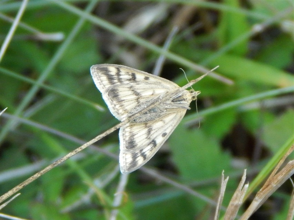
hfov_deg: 7.9
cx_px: 147
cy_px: 110
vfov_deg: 5.9
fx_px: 2124
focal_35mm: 250
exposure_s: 1/200
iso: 400
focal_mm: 44.9
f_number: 5.6
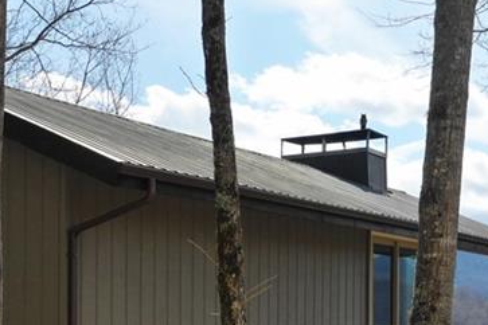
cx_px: 397
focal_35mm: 79
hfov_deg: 25.2
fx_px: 1071
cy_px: 293
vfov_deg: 17.0
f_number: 5
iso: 100
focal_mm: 10.26
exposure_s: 1/800
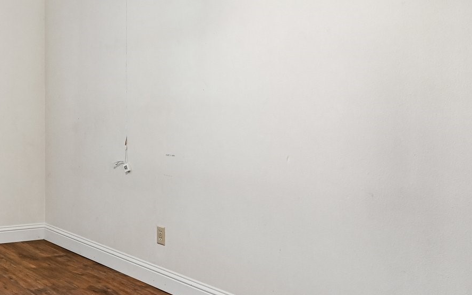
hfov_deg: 35.9
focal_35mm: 47
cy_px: 82
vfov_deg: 27.1
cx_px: -54
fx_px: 605
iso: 400
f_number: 8
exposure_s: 1/8
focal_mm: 20
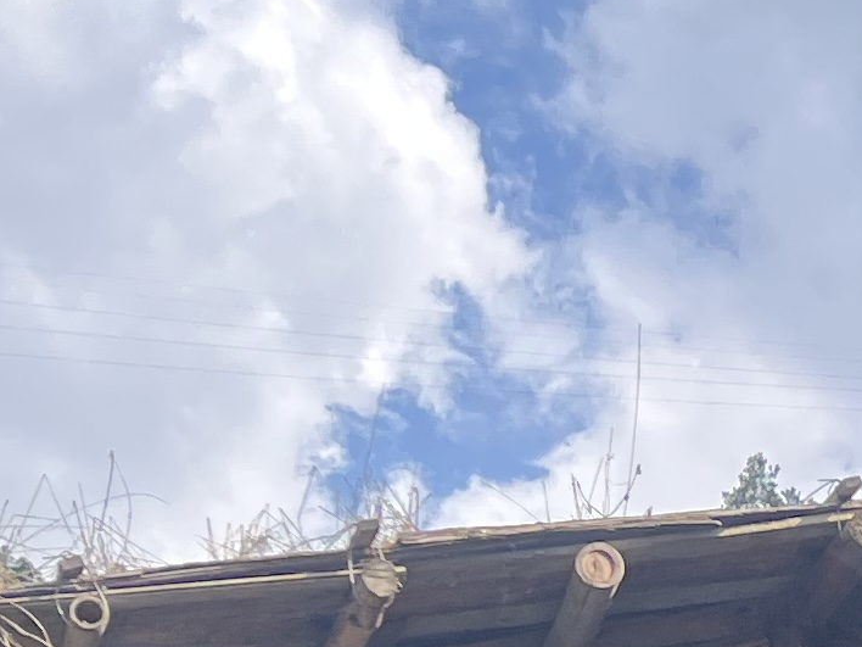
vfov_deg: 9.7
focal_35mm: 148
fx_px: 3685
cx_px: 1577
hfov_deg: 12.2
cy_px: 1017
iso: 50
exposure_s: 1/1029
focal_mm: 5.7
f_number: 1.5
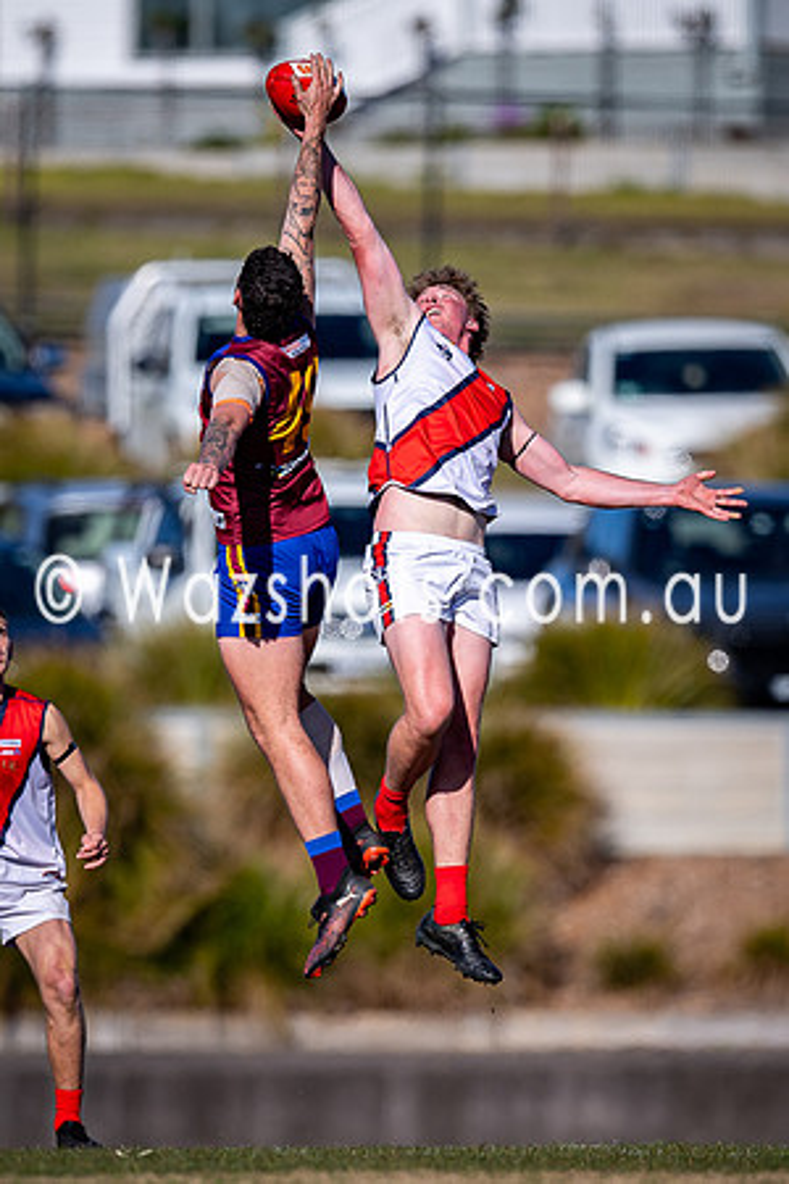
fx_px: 29200
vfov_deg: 2.3
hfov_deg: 1.5
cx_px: 421
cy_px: 649
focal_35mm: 888
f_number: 4
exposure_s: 1/2000
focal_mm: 500
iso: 125
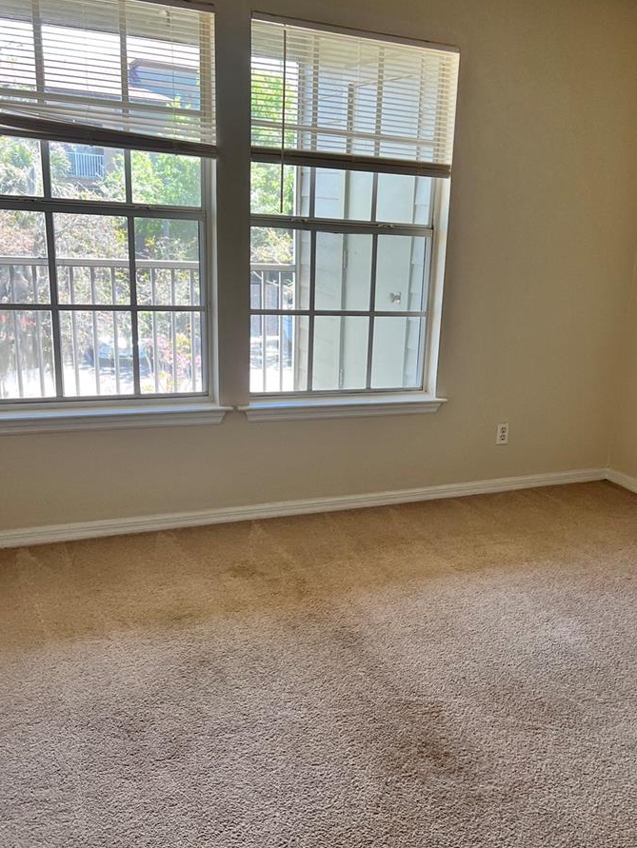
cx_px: 418
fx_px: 858
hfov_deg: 40.3
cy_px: 468
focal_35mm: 35
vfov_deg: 52.5
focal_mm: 5.7
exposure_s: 1/121
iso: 80
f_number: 1.5
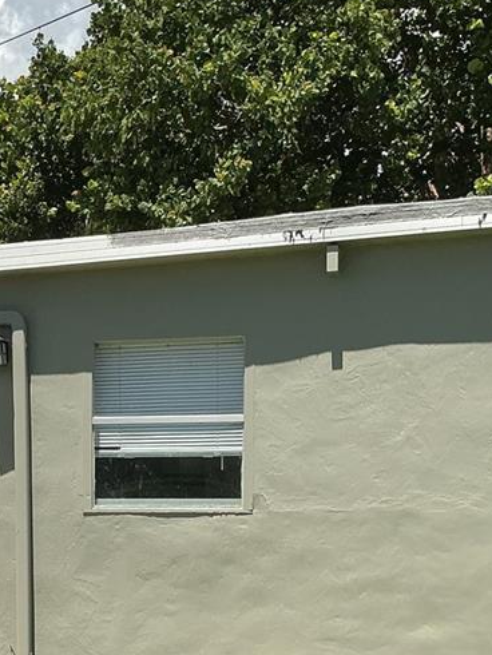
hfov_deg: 20.1
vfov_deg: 26.7
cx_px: -1
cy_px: 548
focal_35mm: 71
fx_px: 1344
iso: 25
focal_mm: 3
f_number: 1.8
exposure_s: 1/2320
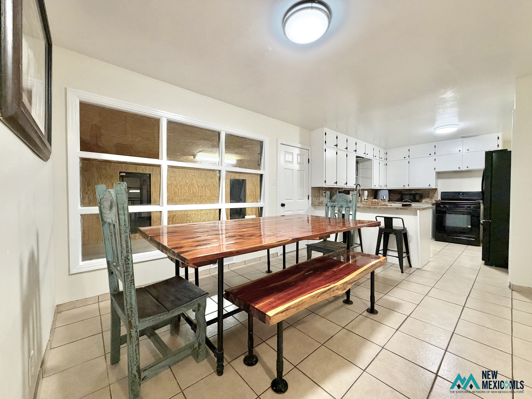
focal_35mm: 14
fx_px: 215
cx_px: 266
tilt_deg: -0.8
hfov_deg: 102.1
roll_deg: -0.2
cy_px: 200
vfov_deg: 85.7
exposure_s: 1/60
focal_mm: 2.22
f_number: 2.2
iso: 400
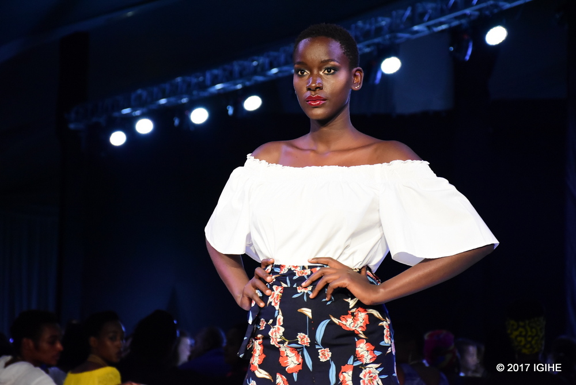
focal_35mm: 120
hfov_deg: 17.0
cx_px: 288
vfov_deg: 11.4
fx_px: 1922
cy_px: 192
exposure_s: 1/200
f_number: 5.3
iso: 2500
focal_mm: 80
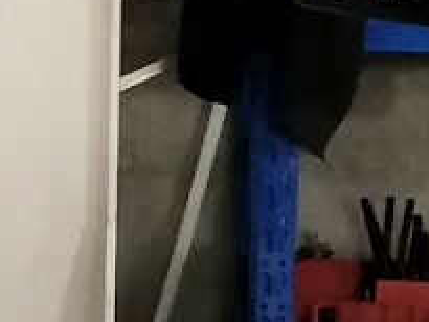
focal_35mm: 188
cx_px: -663
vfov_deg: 7.9
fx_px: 2331
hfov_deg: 9.2
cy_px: 188
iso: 640
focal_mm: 3.95
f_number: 2.2
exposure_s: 1/16.7
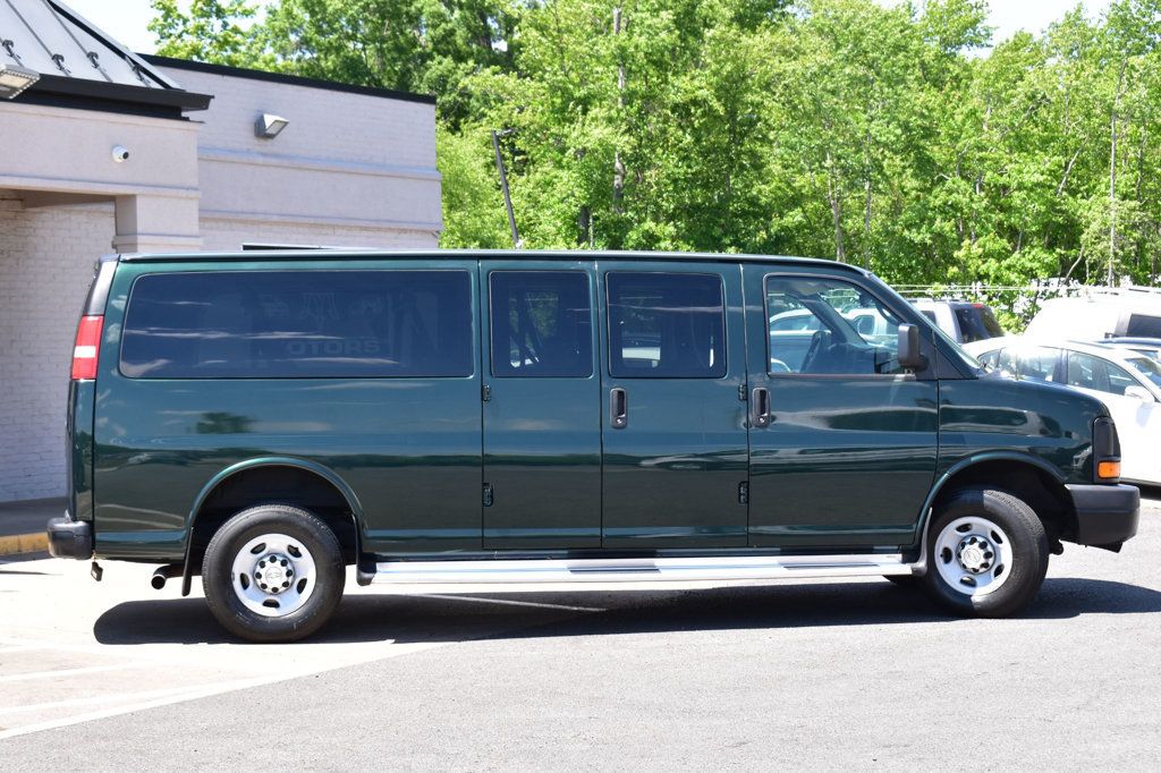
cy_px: 386
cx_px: 580
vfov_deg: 20.1
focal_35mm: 68
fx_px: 2176
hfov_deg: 29.9
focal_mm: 45
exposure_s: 1/200
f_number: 10
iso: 400
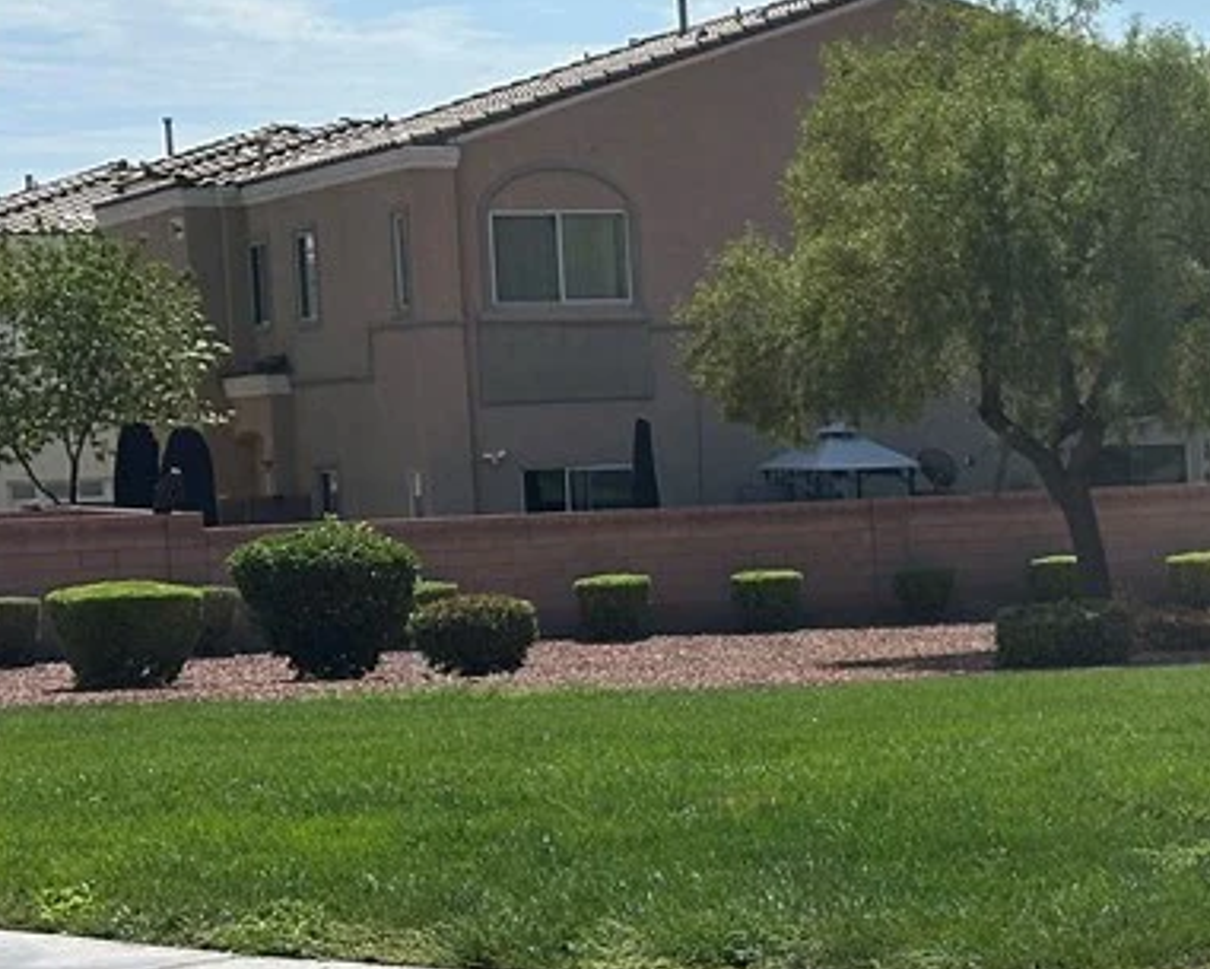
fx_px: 4513
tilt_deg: -3.4
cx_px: 1607
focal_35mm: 126
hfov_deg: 14.6
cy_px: 651
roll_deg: +2.2
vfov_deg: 12.2
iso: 64
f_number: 1.78
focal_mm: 6.86
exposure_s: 1/5882
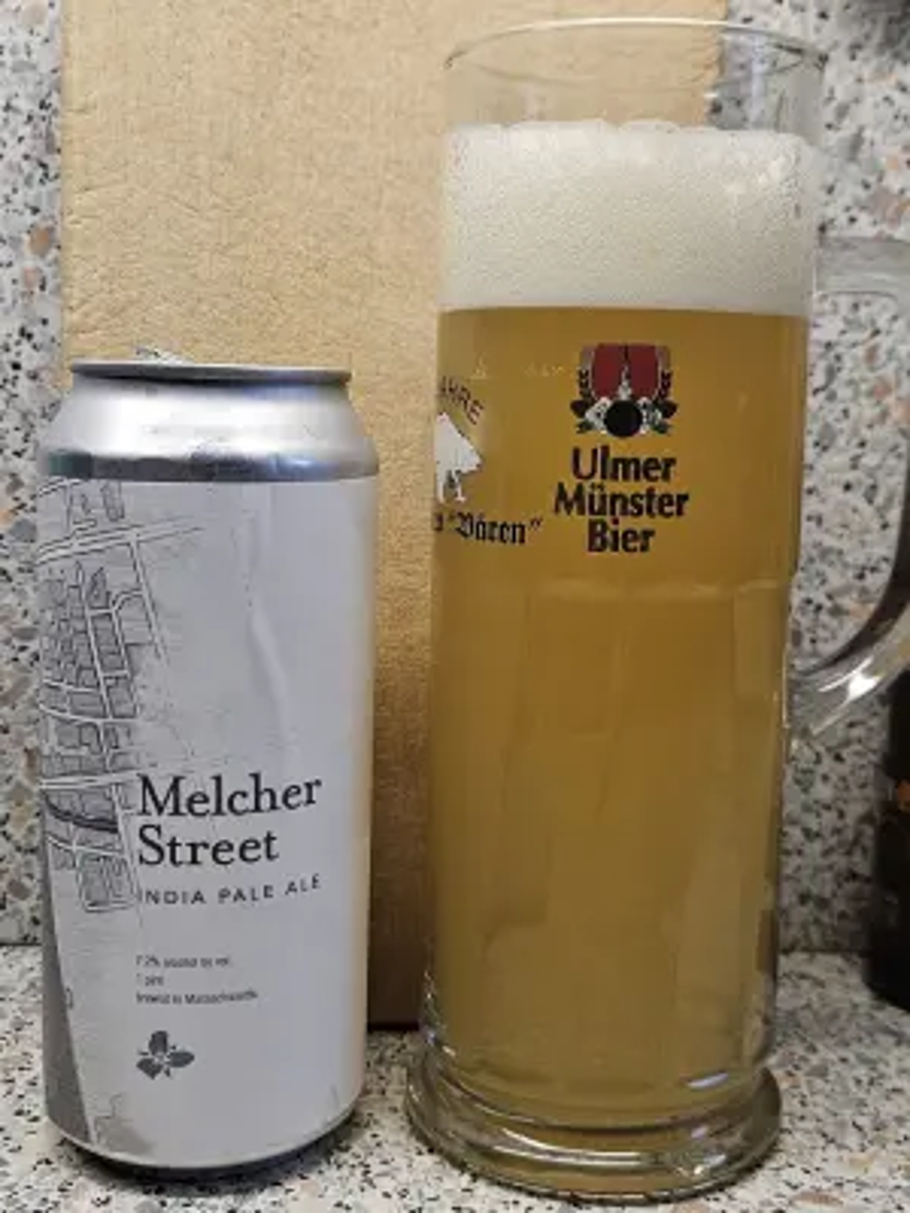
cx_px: 455
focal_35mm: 23
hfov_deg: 58.9
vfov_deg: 73.9
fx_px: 806
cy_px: 606
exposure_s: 1/101
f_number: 1.8
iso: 100
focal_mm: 5.4
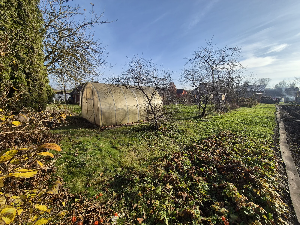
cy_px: 112
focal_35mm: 13
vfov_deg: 89.9
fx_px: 113
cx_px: 150
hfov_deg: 106.2
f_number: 2.2
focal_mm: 2.2
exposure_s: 1/2360
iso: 50
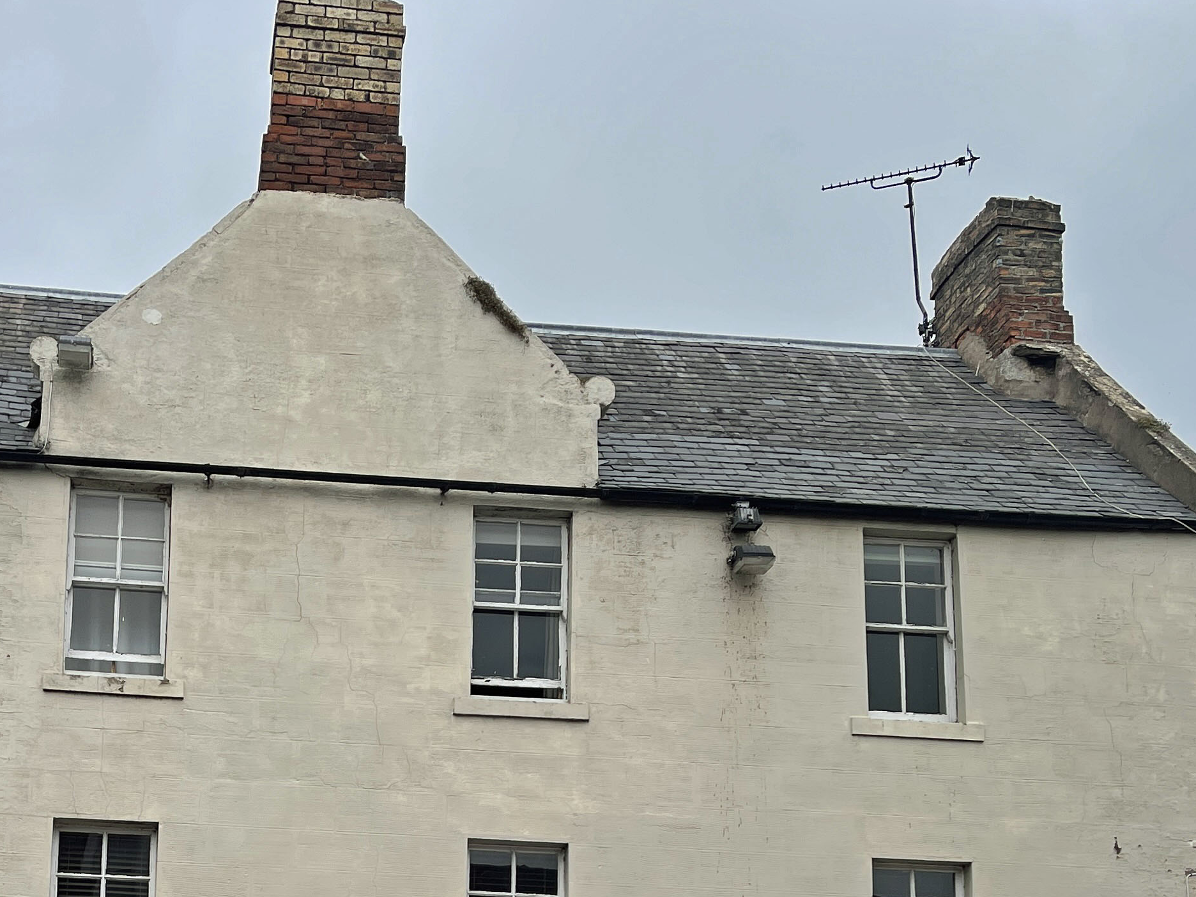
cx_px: 310
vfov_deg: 24.6
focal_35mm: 56
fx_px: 1935
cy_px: 949
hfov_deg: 33.7
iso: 32
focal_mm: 5.1
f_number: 1.6
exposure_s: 1/1339
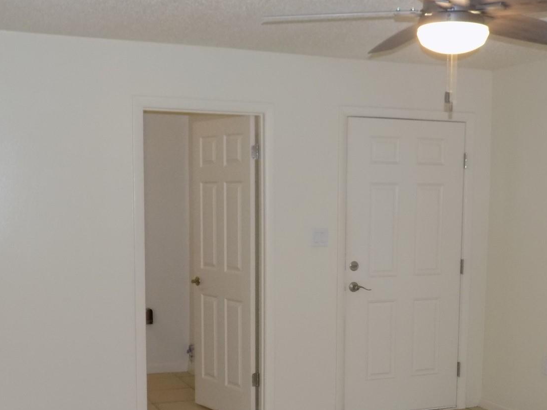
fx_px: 790
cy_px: 292
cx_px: 312
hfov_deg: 38.1
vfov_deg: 28.8
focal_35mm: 50
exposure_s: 1/30
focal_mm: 6.1
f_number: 3.4
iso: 200
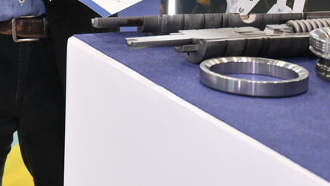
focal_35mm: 140
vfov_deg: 8.3
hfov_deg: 14.9
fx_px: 1225
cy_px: -148
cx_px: -57
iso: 2000
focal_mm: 44
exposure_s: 1/125
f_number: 5.6
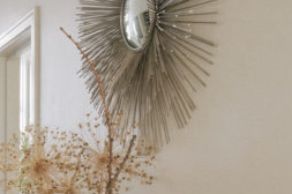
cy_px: 172
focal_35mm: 76
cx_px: -149
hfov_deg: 22.0
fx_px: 616
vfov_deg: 17.6
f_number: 10
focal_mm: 16.5
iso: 200
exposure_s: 2.5
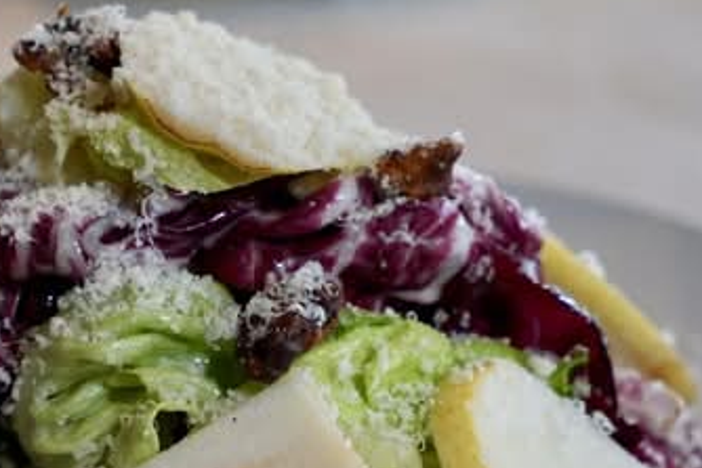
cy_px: 376
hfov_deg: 14.8
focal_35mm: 138
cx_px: 256
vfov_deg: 9.9
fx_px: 2692
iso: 500
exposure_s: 1/160
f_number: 4
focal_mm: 70
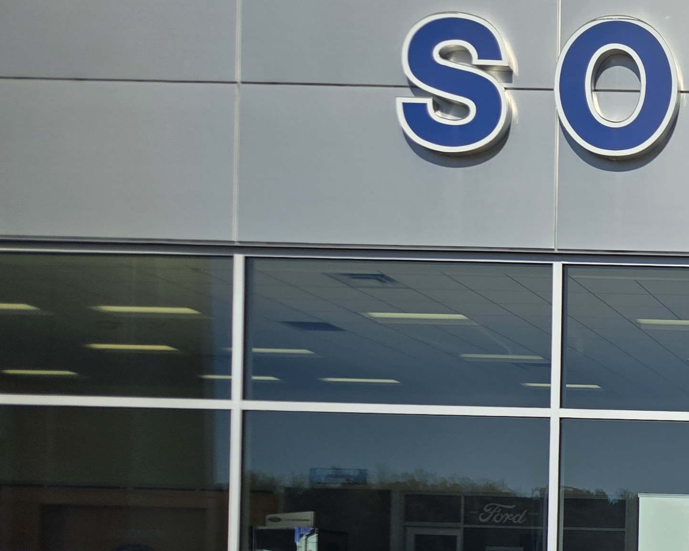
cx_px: 945
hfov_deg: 25.3
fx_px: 1265
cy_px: 601
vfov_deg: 23.2
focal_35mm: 62
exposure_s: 1/7325
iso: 25
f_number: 1.8
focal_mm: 5.4
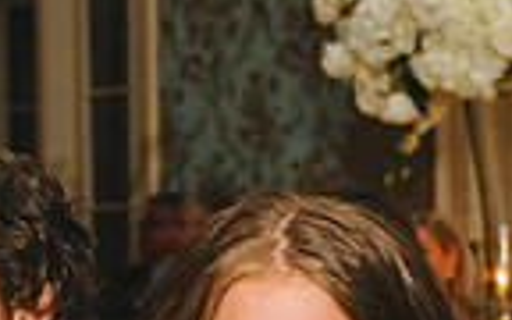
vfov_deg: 8.2
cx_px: 29
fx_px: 2191
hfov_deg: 13.2
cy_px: 448
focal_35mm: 157
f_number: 4
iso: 3200
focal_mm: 35
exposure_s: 1/160
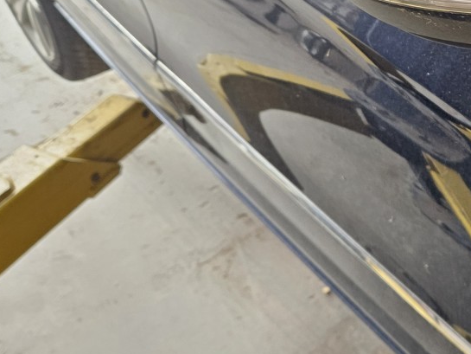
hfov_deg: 32.2
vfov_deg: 26.2
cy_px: 41
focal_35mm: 54
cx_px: 492
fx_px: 735
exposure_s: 1/207
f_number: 1.8
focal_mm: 5.4
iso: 160
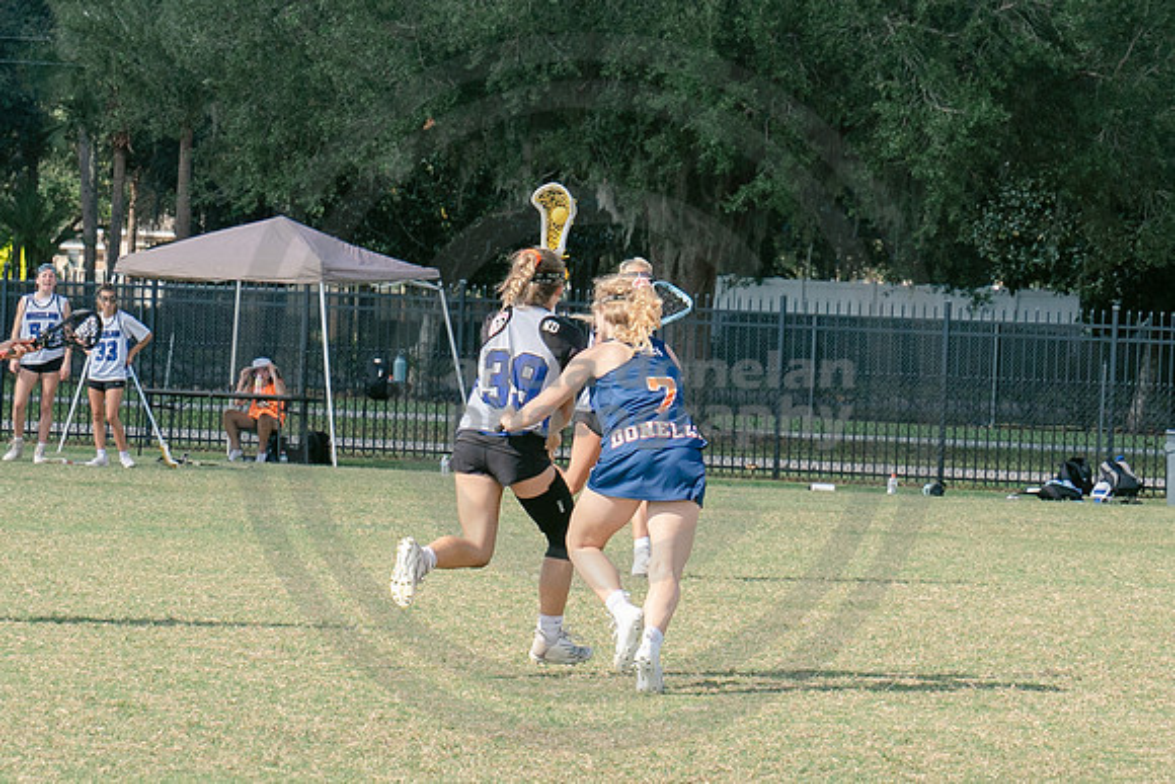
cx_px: 654
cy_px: 401
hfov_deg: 9.3
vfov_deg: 6.2
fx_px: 7245
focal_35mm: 222
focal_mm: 70
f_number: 5.6
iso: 250
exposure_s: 1/800
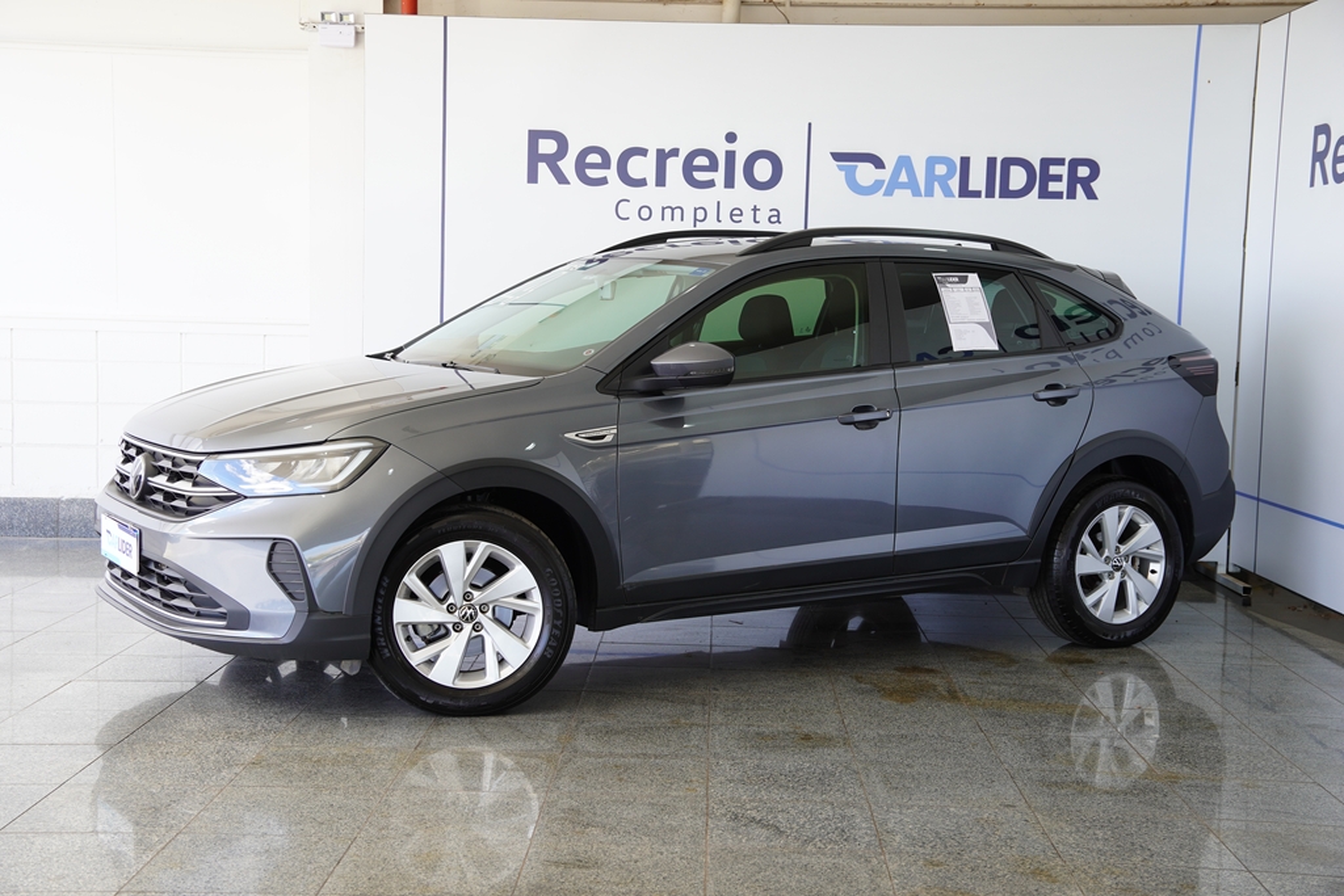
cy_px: 448
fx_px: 1792
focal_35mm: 48
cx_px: 672
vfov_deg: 28.1
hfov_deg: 41.1
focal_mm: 32
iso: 100
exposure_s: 1/60
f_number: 4
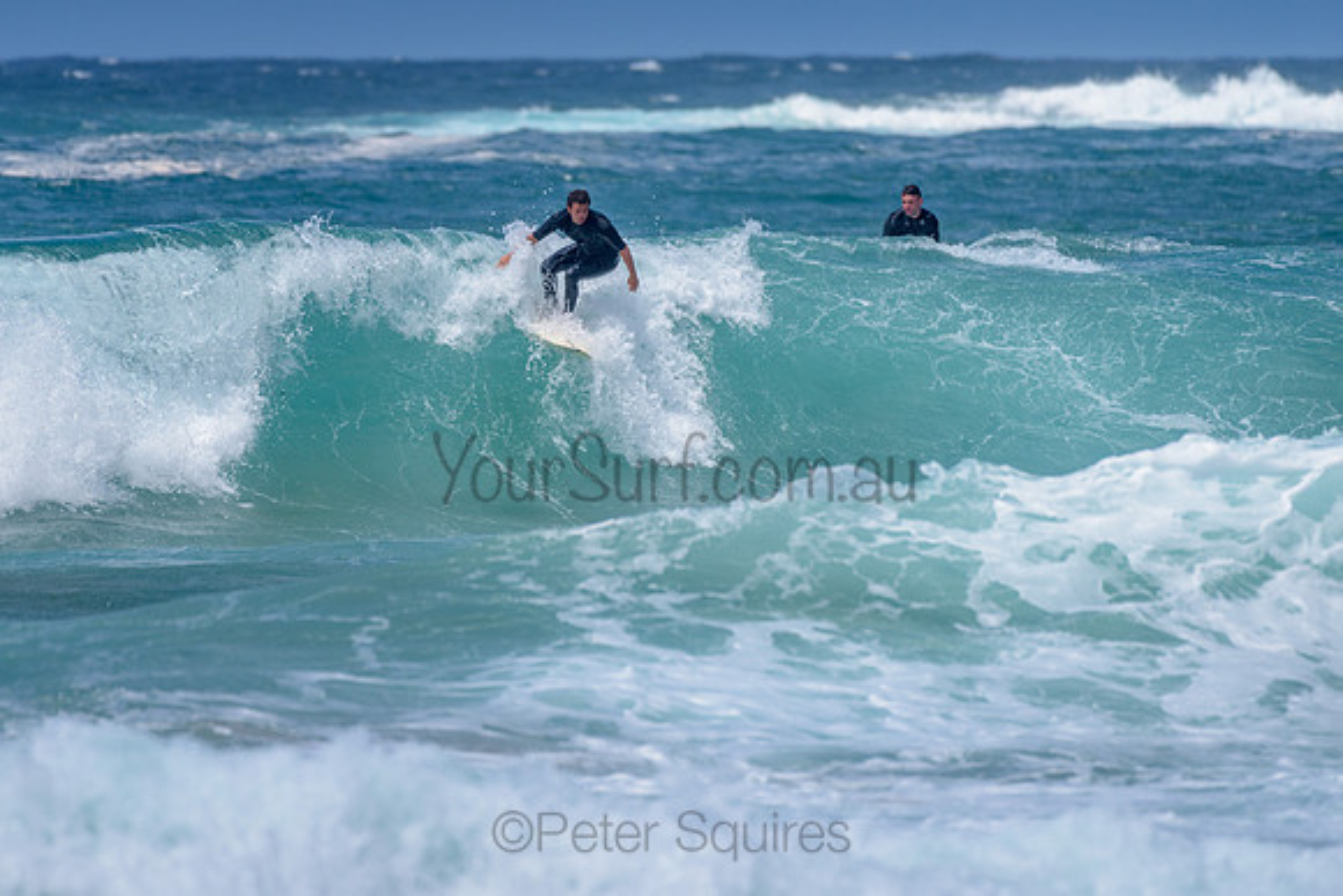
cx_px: 577
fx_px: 22920
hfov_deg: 3.4
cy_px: 351
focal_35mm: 614
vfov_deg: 2.2
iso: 125
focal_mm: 500
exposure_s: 1/2000
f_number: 5.6
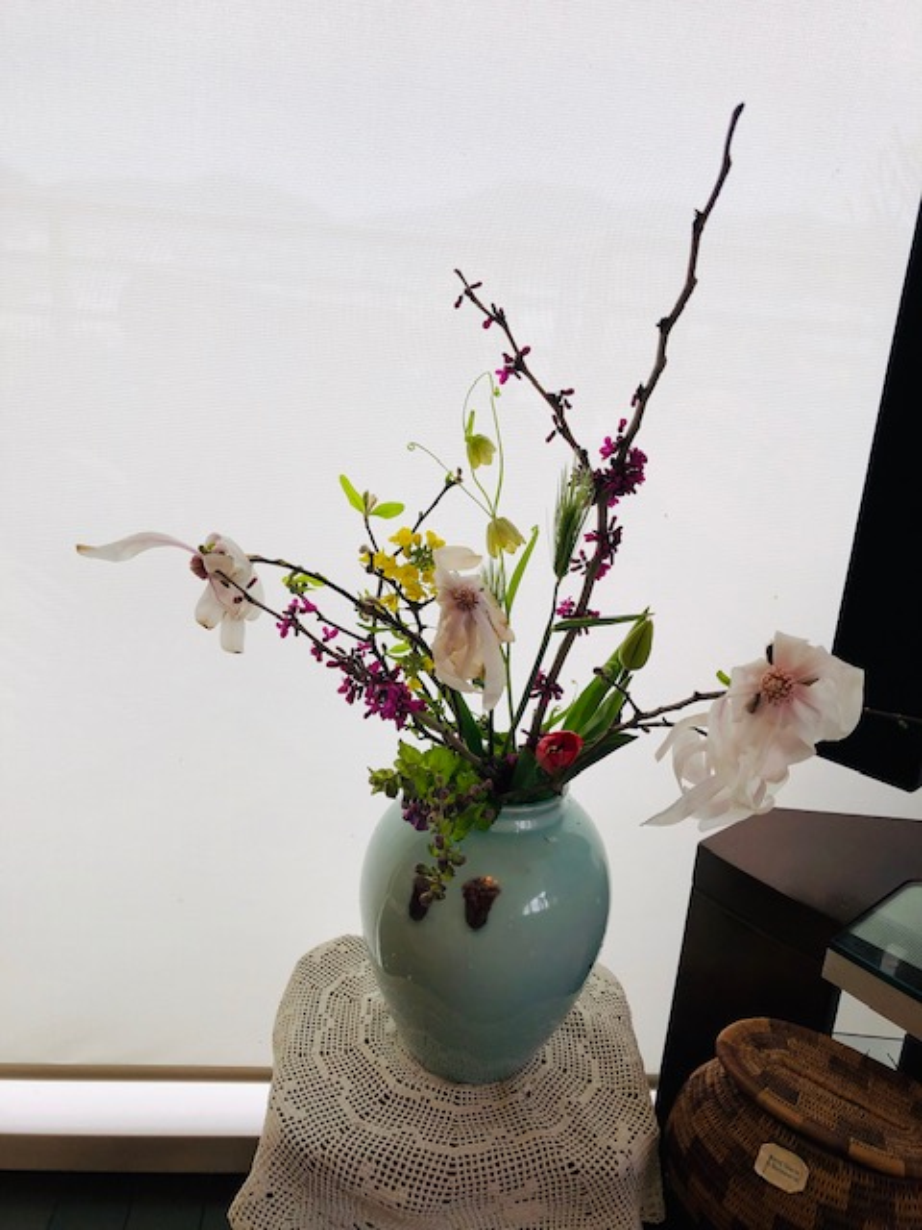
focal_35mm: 28
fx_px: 994
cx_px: 461
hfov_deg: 49.7
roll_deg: -4.4
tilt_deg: -15.8
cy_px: 615
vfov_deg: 63.4
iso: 20
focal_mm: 3.99
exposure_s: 1/147
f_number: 1.8
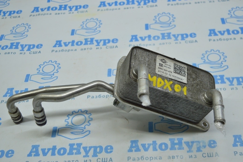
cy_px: 81
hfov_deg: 35.1
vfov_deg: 23.7
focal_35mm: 57
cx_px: 122
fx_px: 384
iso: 400
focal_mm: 38
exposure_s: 1/80
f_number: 4.8
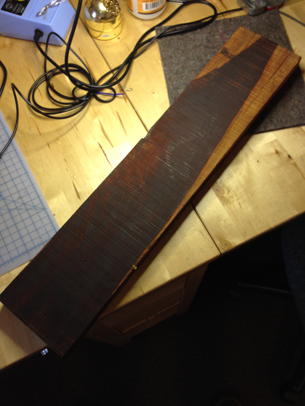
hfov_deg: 42.9
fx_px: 388
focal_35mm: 33
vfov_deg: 55.4
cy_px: 203
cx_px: 152
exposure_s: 1/20
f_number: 2.4
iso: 80
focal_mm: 4.12
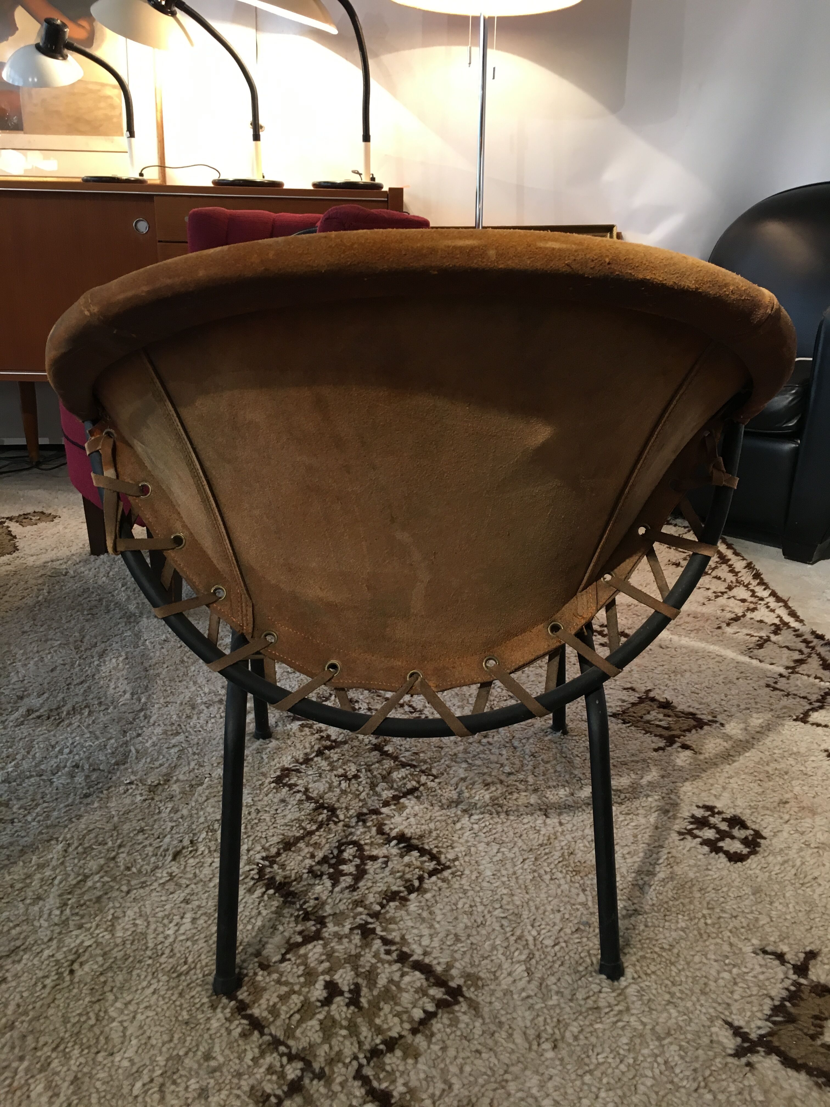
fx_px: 927
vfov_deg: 61.7
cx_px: 415
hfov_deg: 48.2
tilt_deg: -19.4
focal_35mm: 29
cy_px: 554
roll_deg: -1.1
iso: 100
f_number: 2.2
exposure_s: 1/33
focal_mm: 4.15
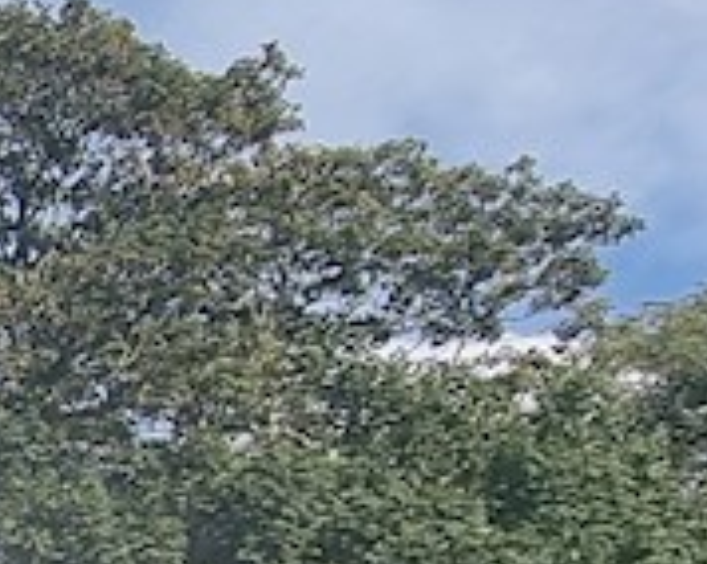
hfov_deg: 13.2
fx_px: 2090
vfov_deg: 14.2
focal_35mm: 100
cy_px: 886
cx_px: -1072
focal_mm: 2.2
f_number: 2.2
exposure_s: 1/2248
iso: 50
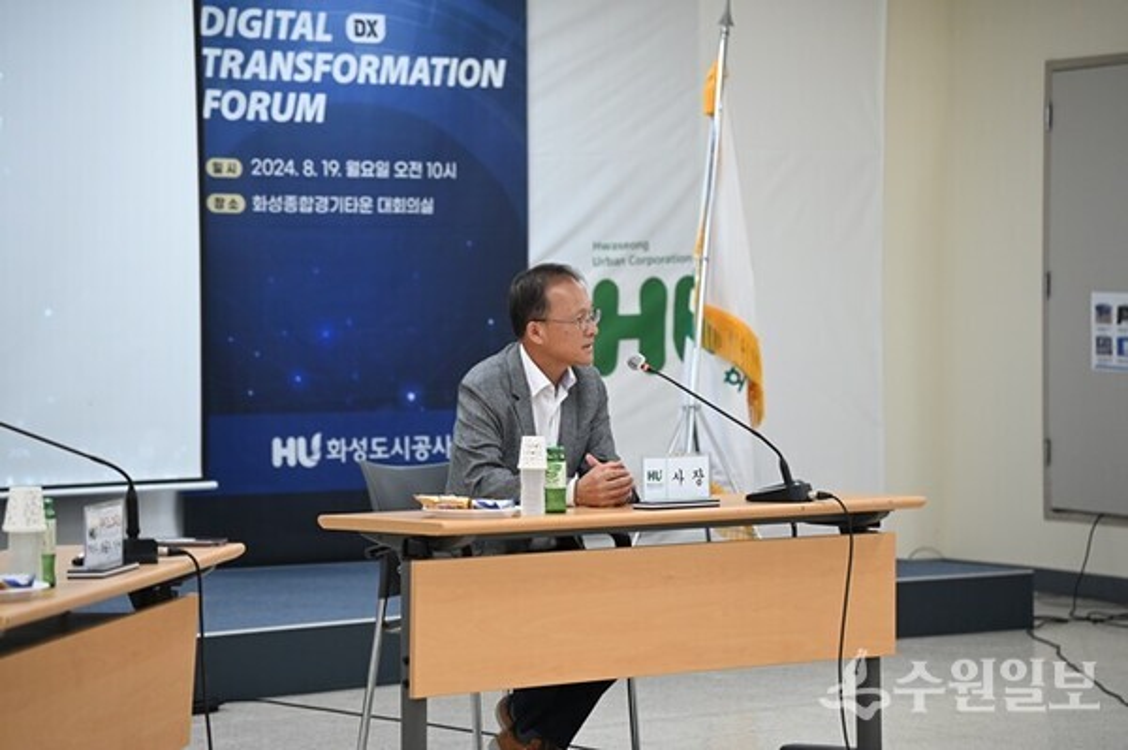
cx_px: 564
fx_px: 3757
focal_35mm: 120
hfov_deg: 17.1
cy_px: 375
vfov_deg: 11.4
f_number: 4
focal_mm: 120
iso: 2200
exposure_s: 1/250
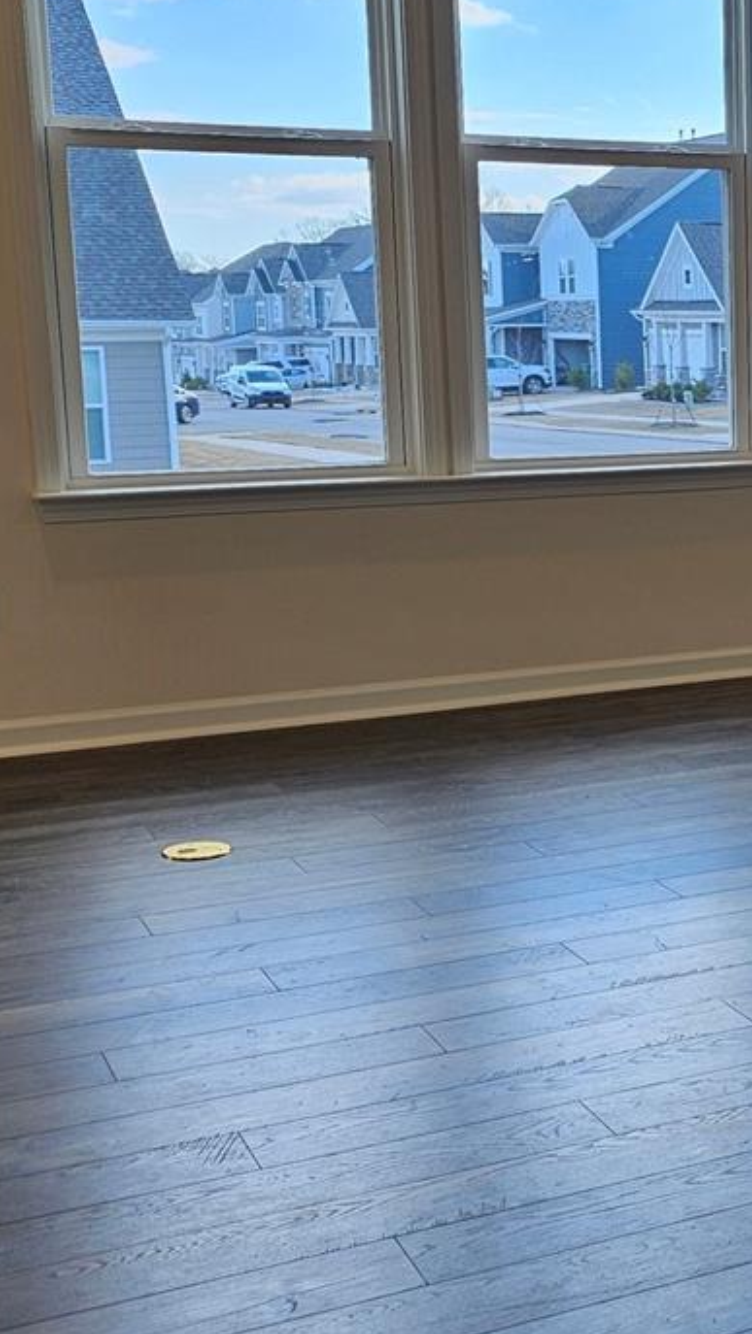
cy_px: 658
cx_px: 853
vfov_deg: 37.2
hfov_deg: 20.4
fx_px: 1983
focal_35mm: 56
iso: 32
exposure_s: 1/120
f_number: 1.7
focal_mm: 6.3
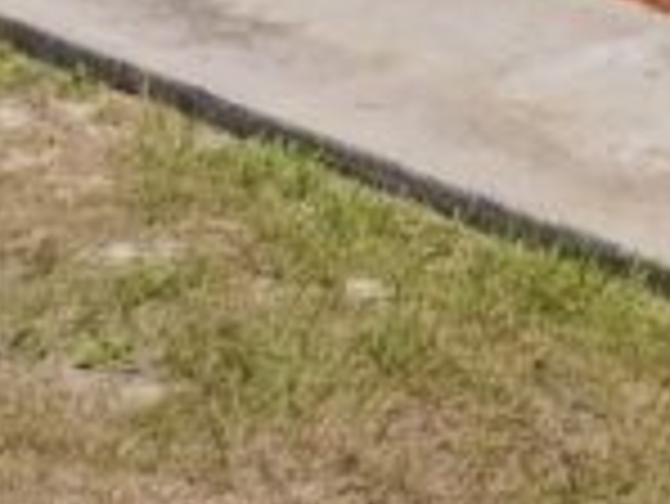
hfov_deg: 12.0
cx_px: 931
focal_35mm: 158
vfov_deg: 8.0
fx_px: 3061
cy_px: -1058
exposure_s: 1/640
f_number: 6
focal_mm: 4
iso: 125
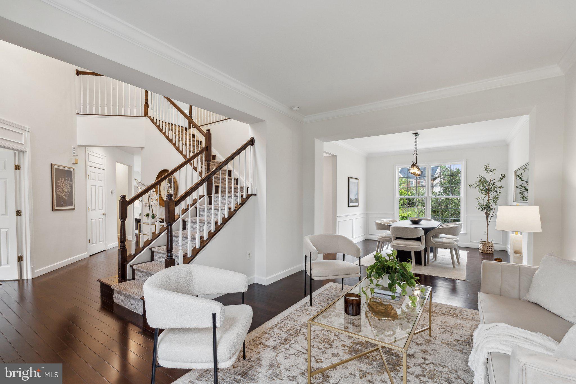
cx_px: 288
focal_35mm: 16
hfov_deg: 96.7
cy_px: 192
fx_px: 256
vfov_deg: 73.7
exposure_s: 1/8
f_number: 8
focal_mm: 16
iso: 200
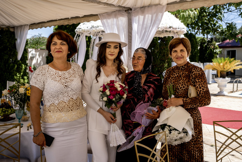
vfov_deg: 33.4
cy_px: 81
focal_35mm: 40
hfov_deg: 48.4
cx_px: 121
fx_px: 269
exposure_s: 1/1800
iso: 160
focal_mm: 26.6
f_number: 2.8
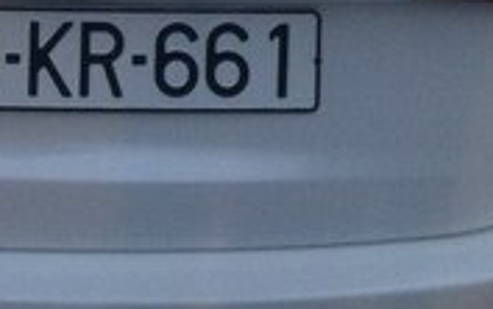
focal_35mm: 86
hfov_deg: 23.4
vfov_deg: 13.5
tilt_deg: -17.6
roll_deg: +0.8
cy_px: -262
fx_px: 1157
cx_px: 45
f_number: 2.2
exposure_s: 1/33
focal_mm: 4.15
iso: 160
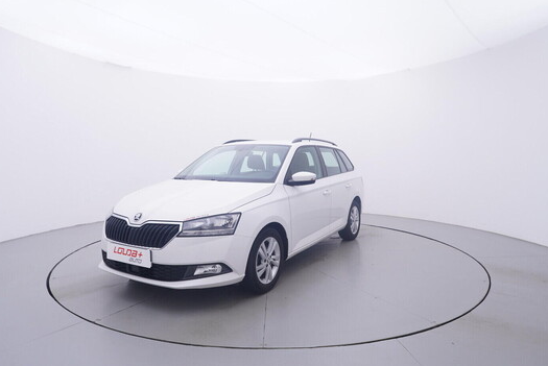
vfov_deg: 54.1
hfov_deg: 74.8
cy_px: 180
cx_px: 272
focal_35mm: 24
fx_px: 358
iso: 200
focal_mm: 15
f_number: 5
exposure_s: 1/80
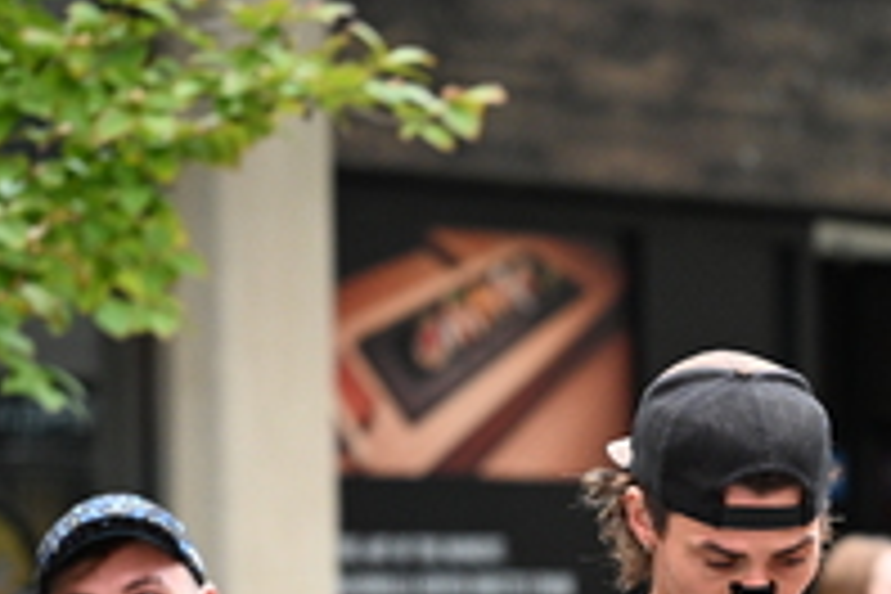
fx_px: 8266
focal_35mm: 334
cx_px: 922
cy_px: 817
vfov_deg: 4.1
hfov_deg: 6.1
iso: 2500
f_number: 4
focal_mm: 120
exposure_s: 1/500
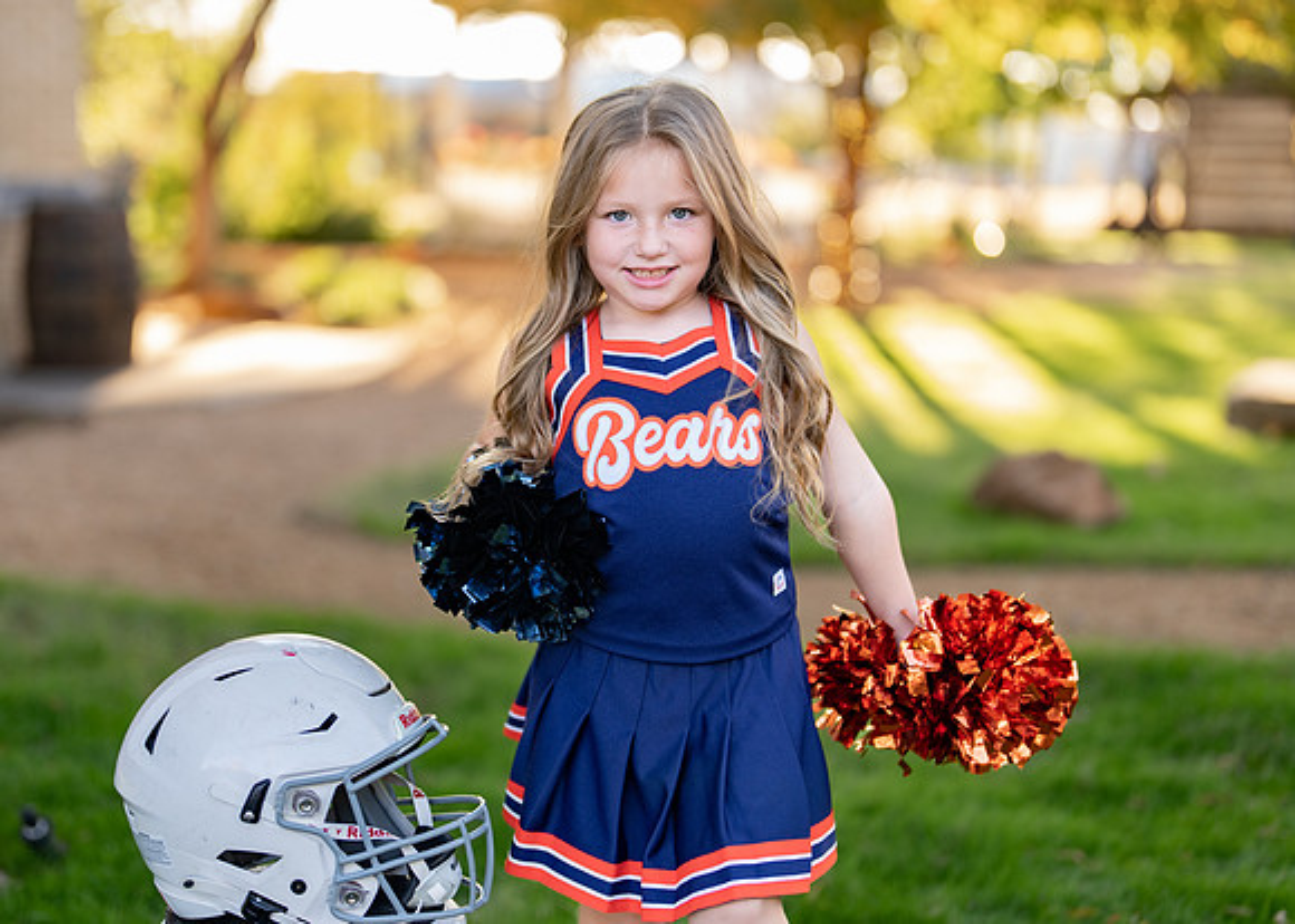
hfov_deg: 32.5
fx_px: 2219
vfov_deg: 23.5
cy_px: 409
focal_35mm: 60
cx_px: 587
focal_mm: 50
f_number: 1.2
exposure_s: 1/400
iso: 100
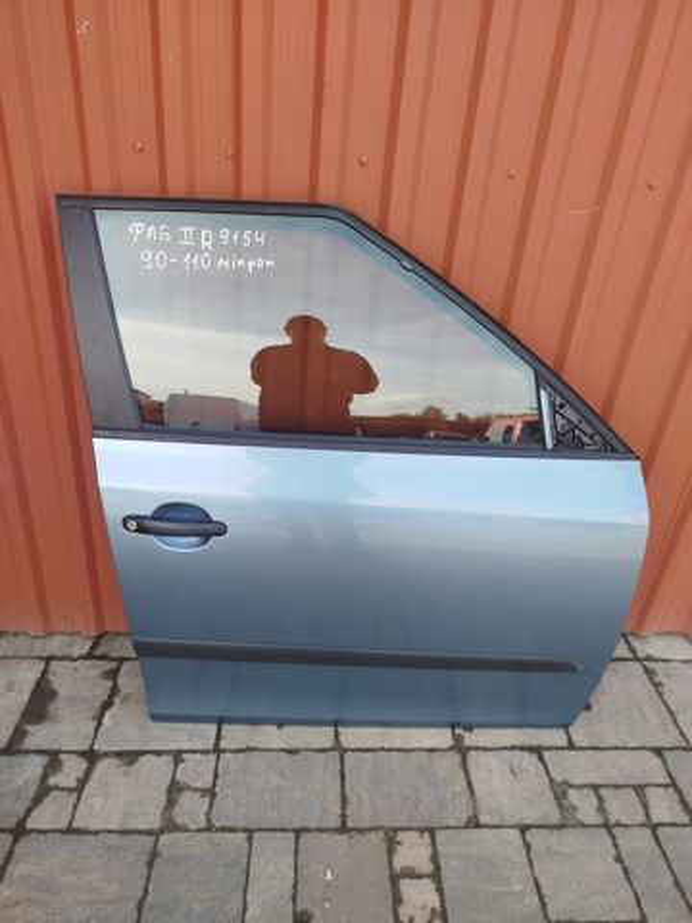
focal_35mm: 24
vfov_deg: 71.6
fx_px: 640
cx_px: 346
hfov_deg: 56.8
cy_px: 462
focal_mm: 5.31
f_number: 1.7
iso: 50
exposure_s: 1/138
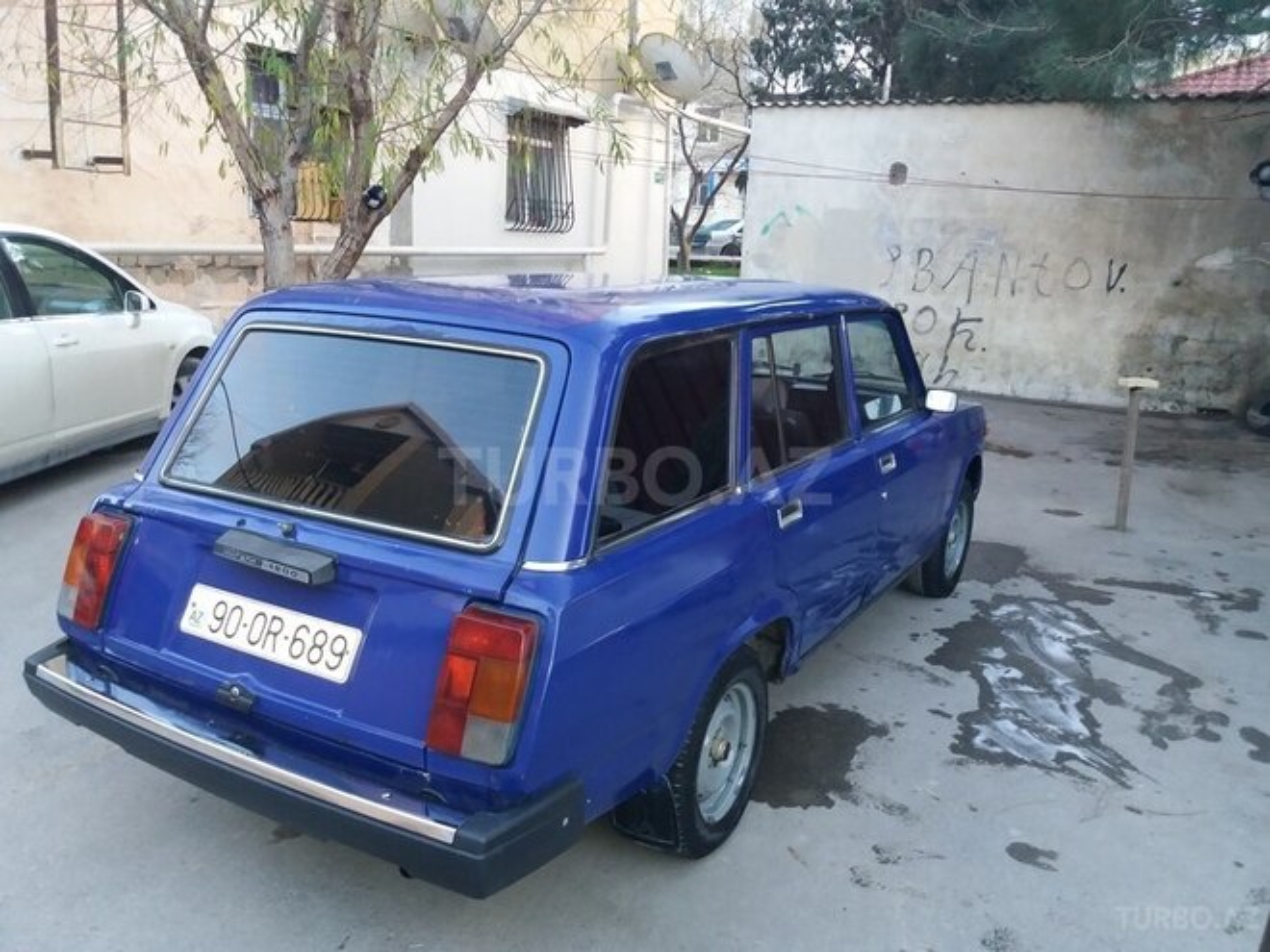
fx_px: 1027
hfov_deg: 63.4
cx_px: 635
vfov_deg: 49.7
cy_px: 476
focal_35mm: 28
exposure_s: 1/30
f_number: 1.9
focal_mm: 3.7
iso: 125
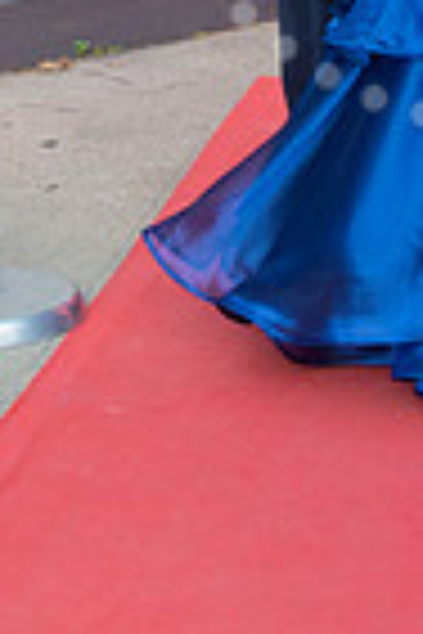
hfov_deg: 6.4
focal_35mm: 215
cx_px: 503
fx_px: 3789
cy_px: -549
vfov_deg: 9.1
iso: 160
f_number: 7.1
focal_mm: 35
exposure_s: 1/250
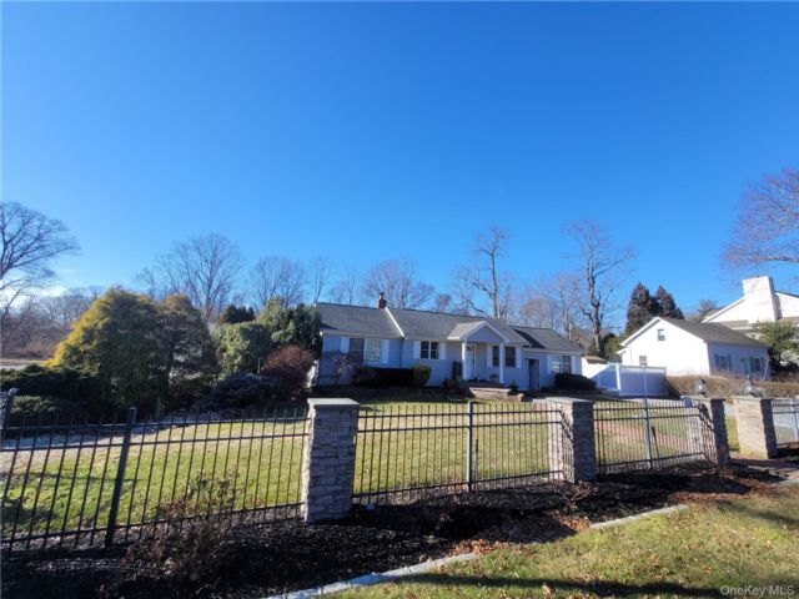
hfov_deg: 106.2
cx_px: 400
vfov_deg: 89.9
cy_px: 300
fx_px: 300
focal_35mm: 13
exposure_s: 1/1067
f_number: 2.2
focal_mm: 2.2
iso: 64
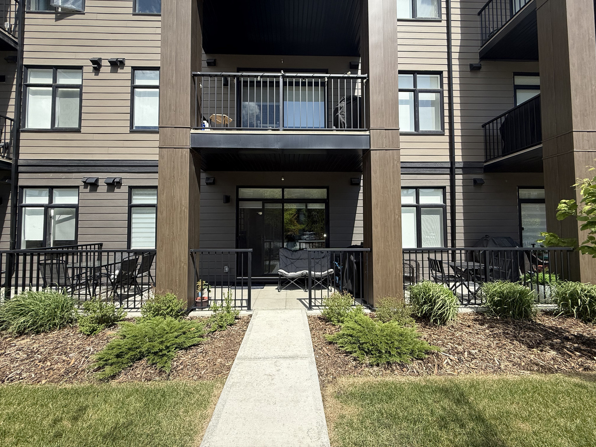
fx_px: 241
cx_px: 298
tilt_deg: +1.7
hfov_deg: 102.1
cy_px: 224
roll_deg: +0.6
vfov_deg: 85.7
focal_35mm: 14
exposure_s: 1/1033
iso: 64
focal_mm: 2.22
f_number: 2.2
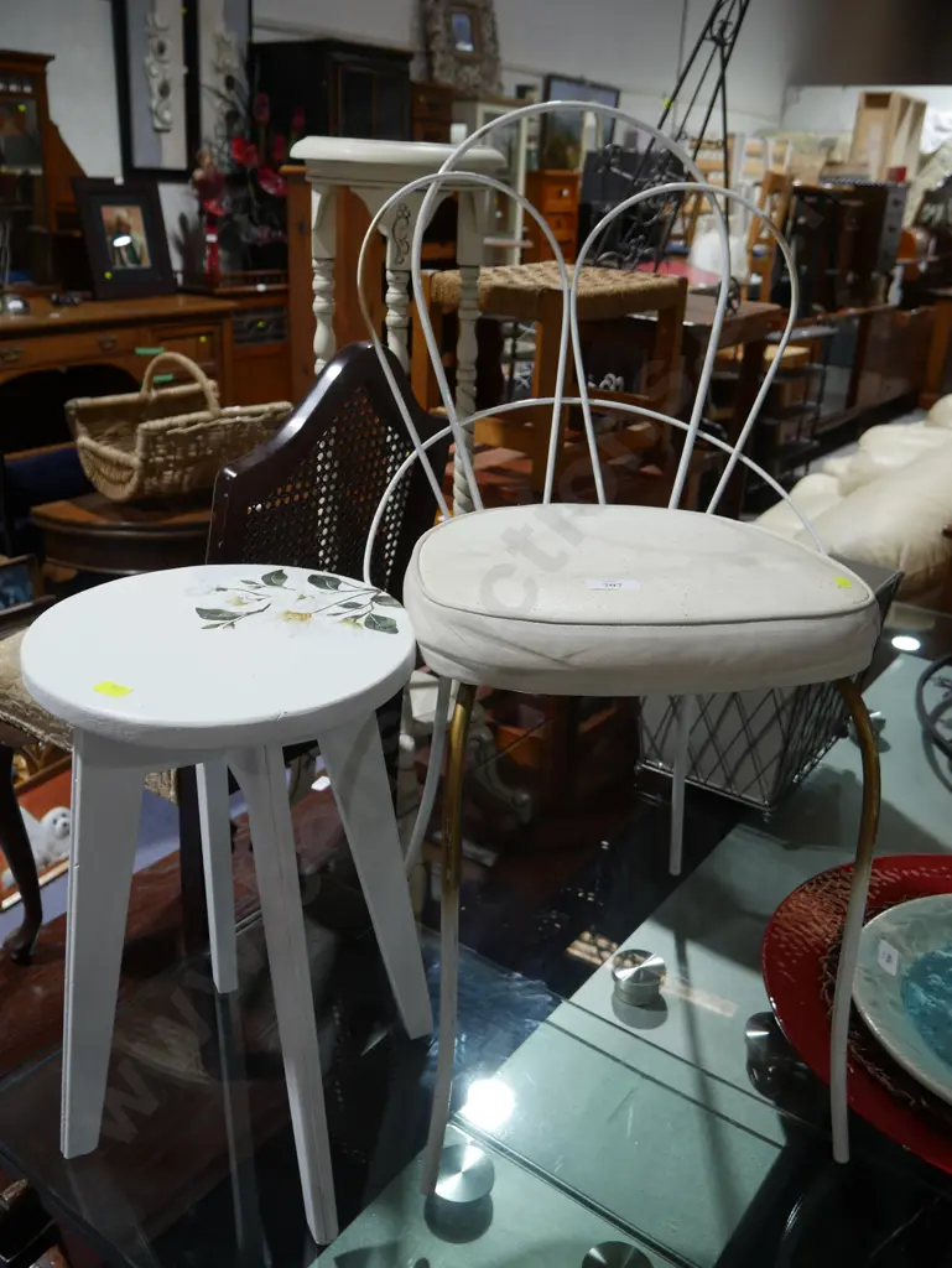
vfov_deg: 63.4
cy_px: 634
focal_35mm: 28
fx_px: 1026
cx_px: 476
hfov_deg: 49.8
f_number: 4
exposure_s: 1/60
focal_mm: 14
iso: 250
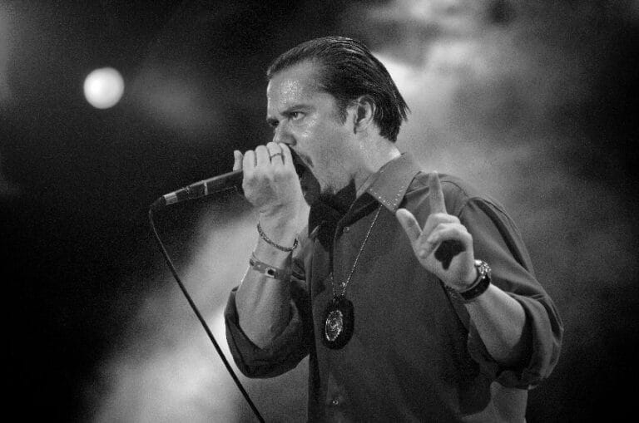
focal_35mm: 138
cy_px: 212
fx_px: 2445
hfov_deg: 14.9
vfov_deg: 9.9
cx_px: 320
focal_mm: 92
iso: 3200
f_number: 2.8
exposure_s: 1/500
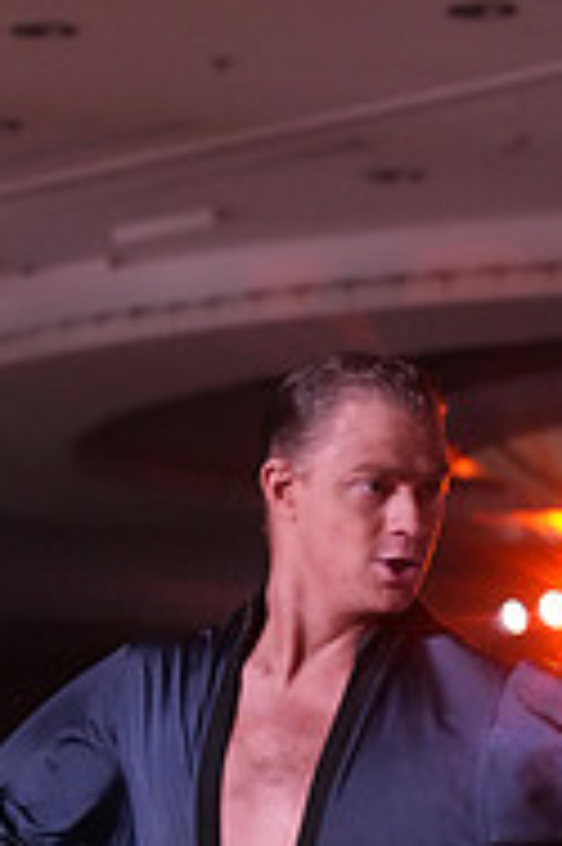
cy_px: 1228
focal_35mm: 306
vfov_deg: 6.7
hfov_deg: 4.5
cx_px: 735
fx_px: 7178
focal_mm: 99
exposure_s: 1/320
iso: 5000
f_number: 5.6
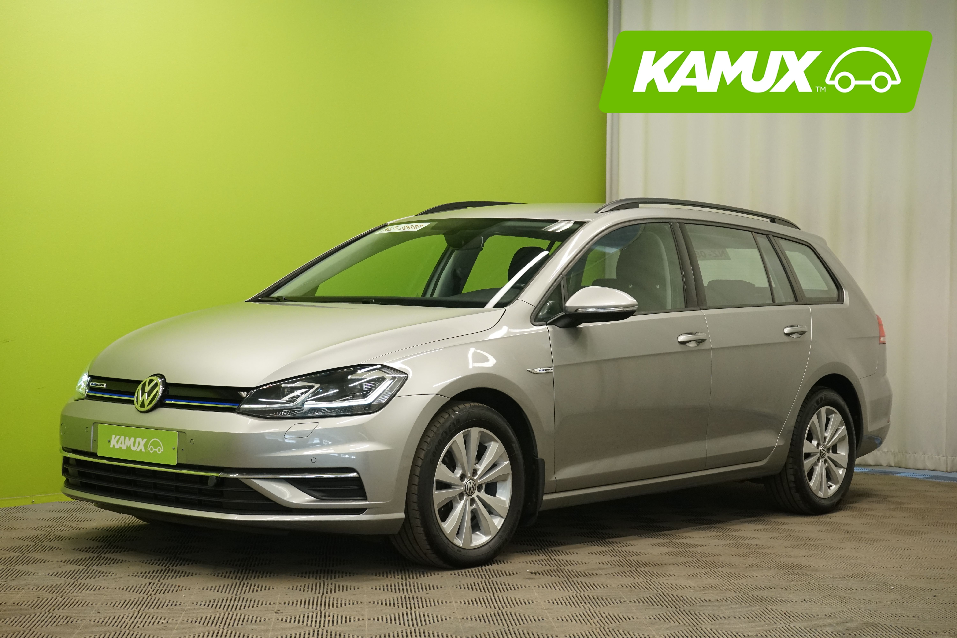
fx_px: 1701
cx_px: 478
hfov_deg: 31.4
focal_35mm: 64
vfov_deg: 21.2
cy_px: 319
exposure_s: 1/25
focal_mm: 64
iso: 2000
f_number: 9
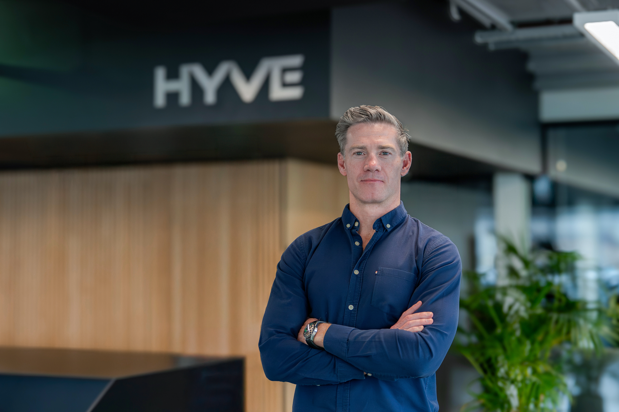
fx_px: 1152
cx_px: 310
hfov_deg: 30.1
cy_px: 206
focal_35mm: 67
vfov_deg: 20.3
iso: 1250
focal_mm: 45
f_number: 2.8
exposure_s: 1/400
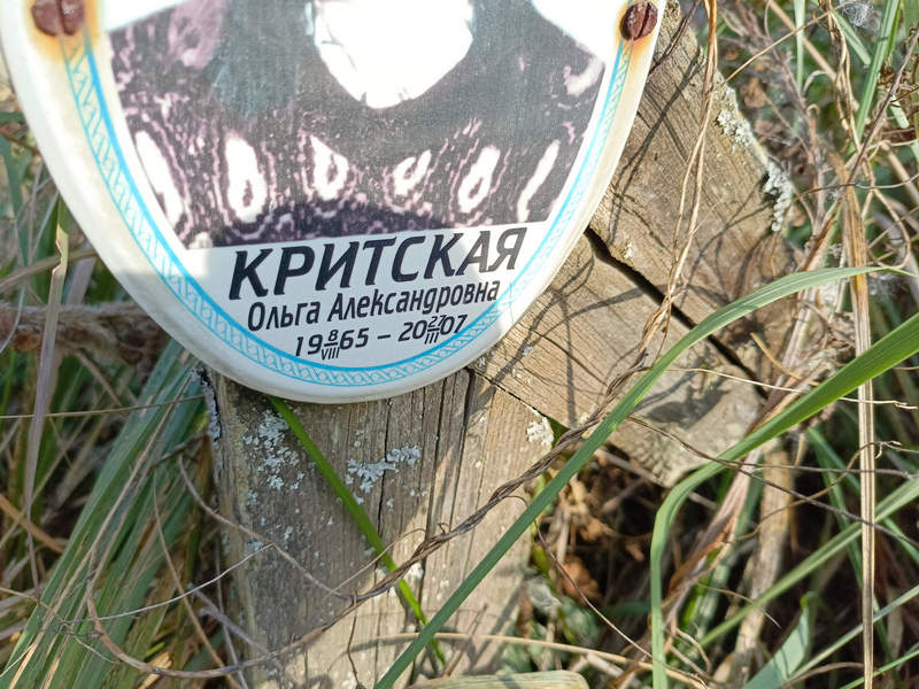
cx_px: 460
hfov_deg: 69.4
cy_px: 344
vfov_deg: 54.9
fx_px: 664
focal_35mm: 25
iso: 115
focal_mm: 4.76
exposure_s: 1/703
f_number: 1.69
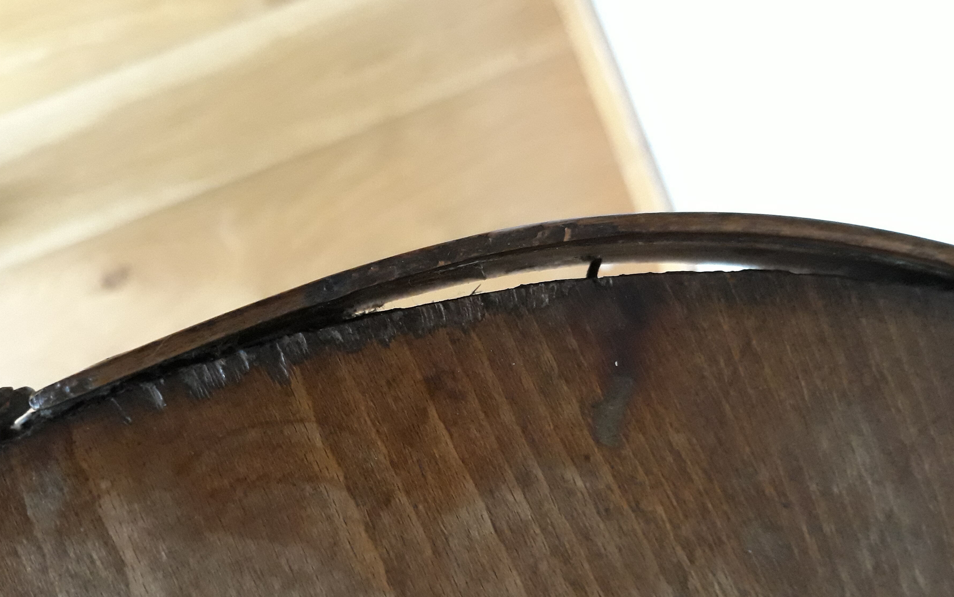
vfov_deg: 38.1
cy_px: 372
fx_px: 858
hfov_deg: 58.1
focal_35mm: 33
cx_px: 508
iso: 500
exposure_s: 1/25
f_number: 1.7
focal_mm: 3.71
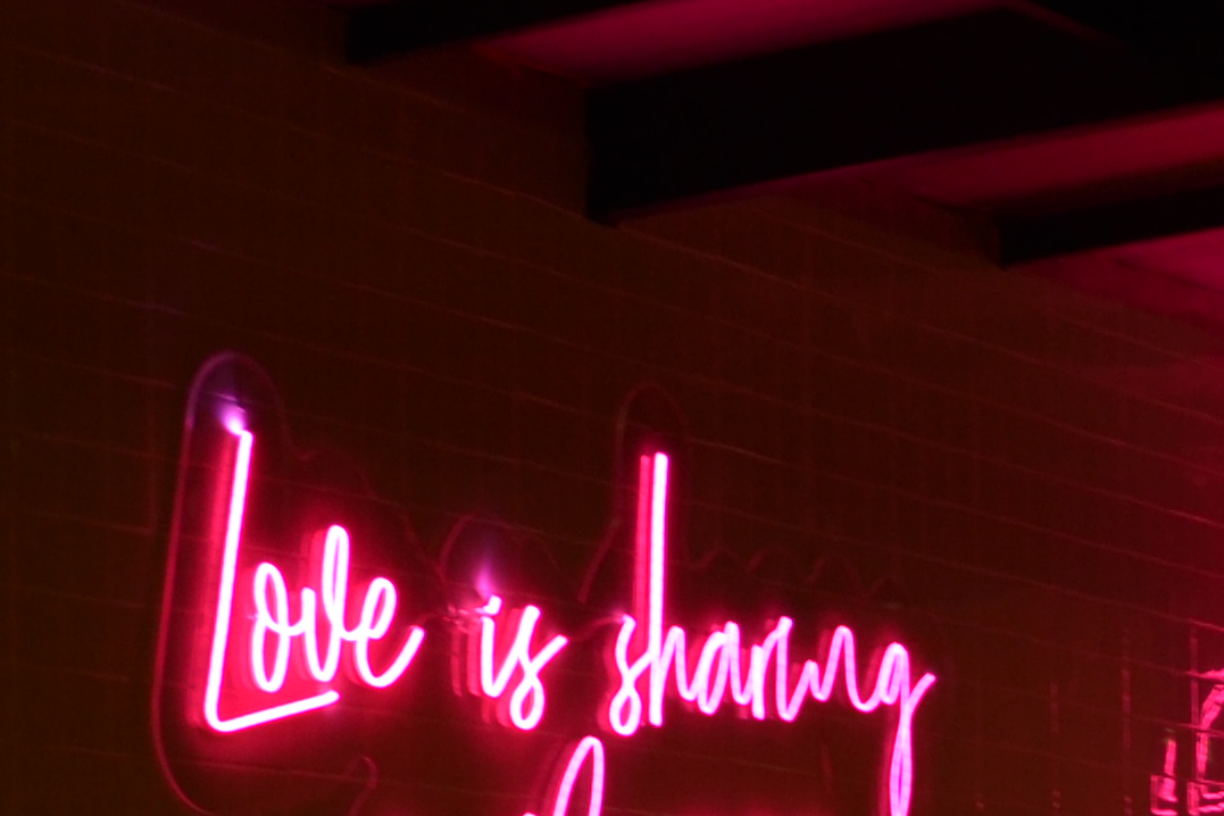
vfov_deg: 8.8
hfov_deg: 13.3
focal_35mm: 154
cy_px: 1016
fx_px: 5236
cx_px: 829
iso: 100
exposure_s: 1/8
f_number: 4
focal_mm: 24
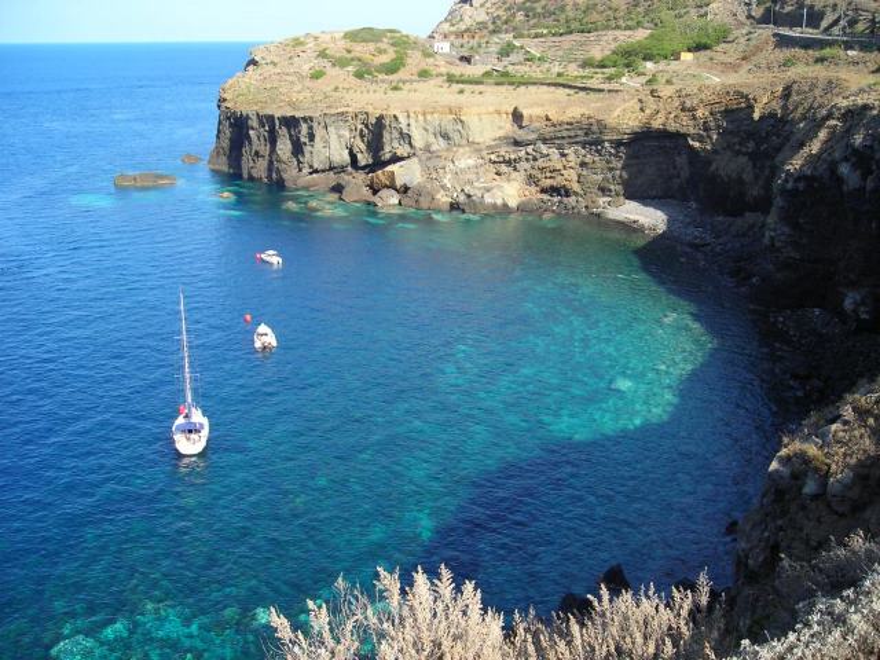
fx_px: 966
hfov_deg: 49.0
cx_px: 440
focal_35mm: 38
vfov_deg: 37.7
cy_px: 330
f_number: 3.2
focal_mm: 6.3
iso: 50
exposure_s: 1/310
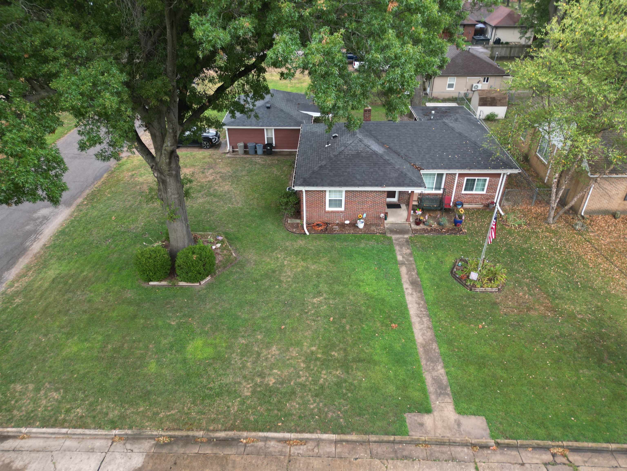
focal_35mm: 24
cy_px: 236
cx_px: 314
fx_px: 435
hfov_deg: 71.6
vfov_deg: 56.8
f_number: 1.7
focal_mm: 6.72
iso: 100
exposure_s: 1/160
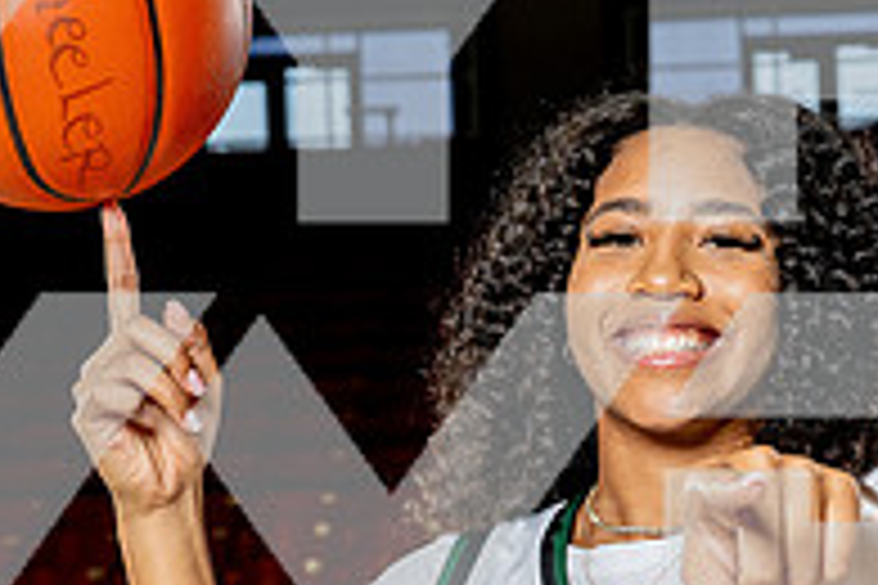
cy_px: 533
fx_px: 3268
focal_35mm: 134
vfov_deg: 10.2
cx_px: 576
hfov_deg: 15.3
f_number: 5.6
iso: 640
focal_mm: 45
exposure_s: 1/250
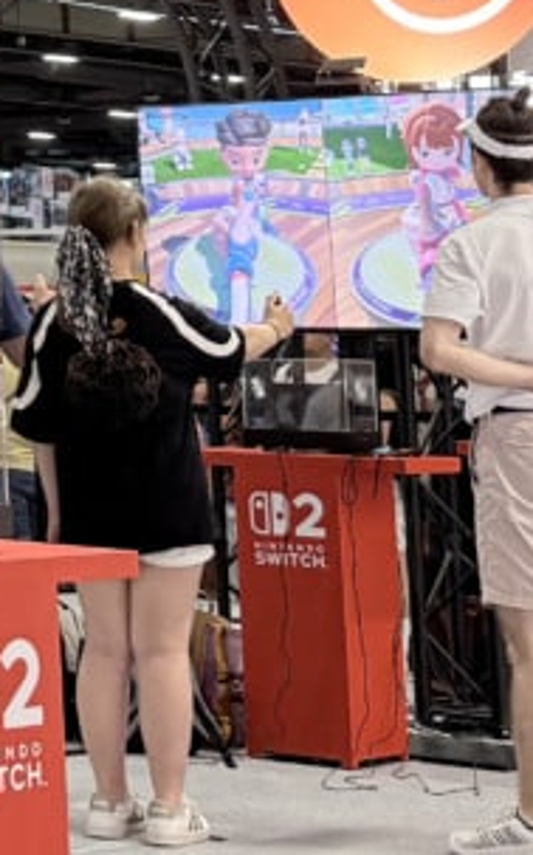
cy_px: -144
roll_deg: -1.0
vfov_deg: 16.6
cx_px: -854
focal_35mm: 121
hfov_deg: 9.3
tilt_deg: +9.3
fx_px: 2816
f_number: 1.78
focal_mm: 6.76
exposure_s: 1/100
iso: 125
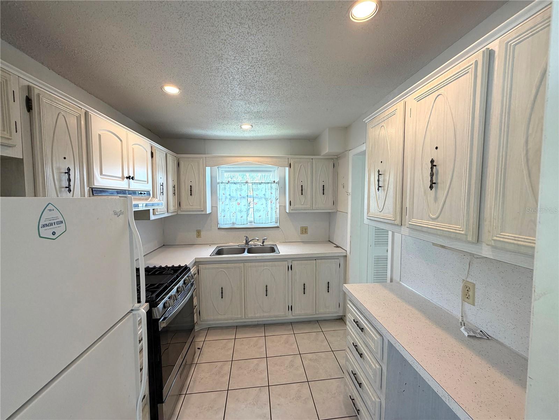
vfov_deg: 85.7
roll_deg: -0.1
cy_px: 210
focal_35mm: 14
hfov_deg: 102.1
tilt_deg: -2.9
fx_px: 226
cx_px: 280
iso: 160
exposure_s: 1/120
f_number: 2.2
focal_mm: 2.22
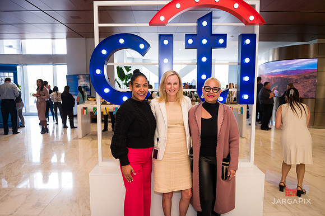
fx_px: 244
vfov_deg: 47.9
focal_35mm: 27
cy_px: 108
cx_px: 162
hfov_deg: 67.4
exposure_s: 1/500
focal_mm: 27
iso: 1250
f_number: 3.2
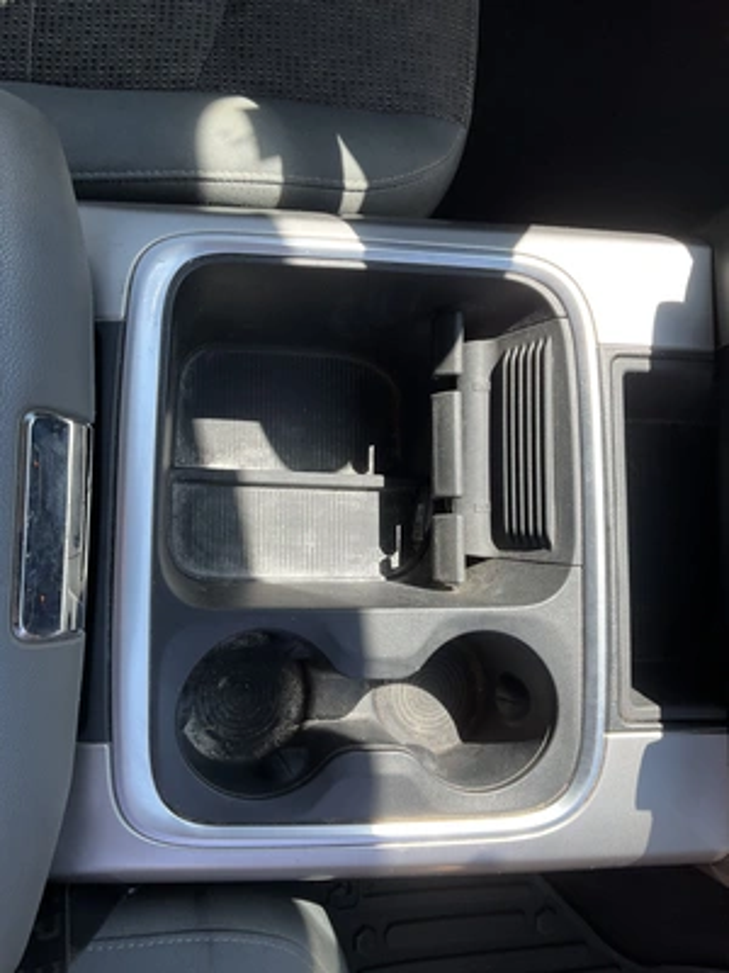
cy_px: 486
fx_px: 814
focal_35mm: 29
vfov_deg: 61.7
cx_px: 364
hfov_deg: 48.2
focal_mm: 3
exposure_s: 1/222
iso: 20
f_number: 1.8
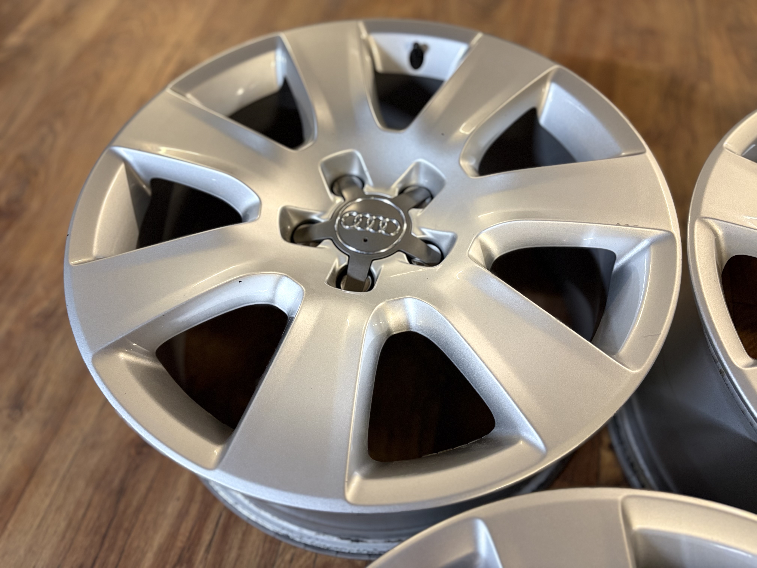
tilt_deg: -58.6
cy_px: 284
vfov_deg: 53.1
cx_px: 378
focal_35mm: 26
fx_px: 569
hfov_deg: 67.3
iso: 250
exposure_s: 1/50
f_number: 1.6
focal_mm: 5.96
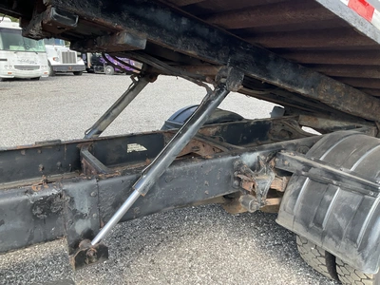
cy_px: 142
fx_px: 318
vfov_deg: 48.2
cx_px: 190
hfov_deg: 61.7
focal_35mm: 29
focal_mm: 3
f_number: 1.8
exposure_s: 1/156
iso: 20
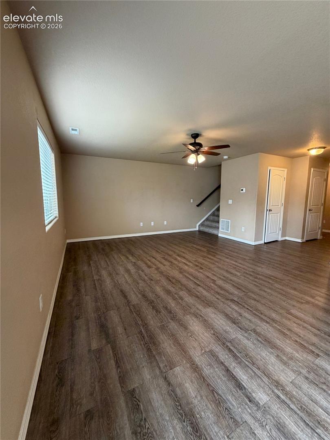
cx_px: 165
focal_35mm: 14
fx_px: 178
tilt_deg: -5.5
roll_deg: +0.1
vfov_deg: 102.1
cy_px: 220
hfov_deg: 85.7
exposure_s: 1/60
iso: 320
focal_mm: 2.22
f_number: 2.2
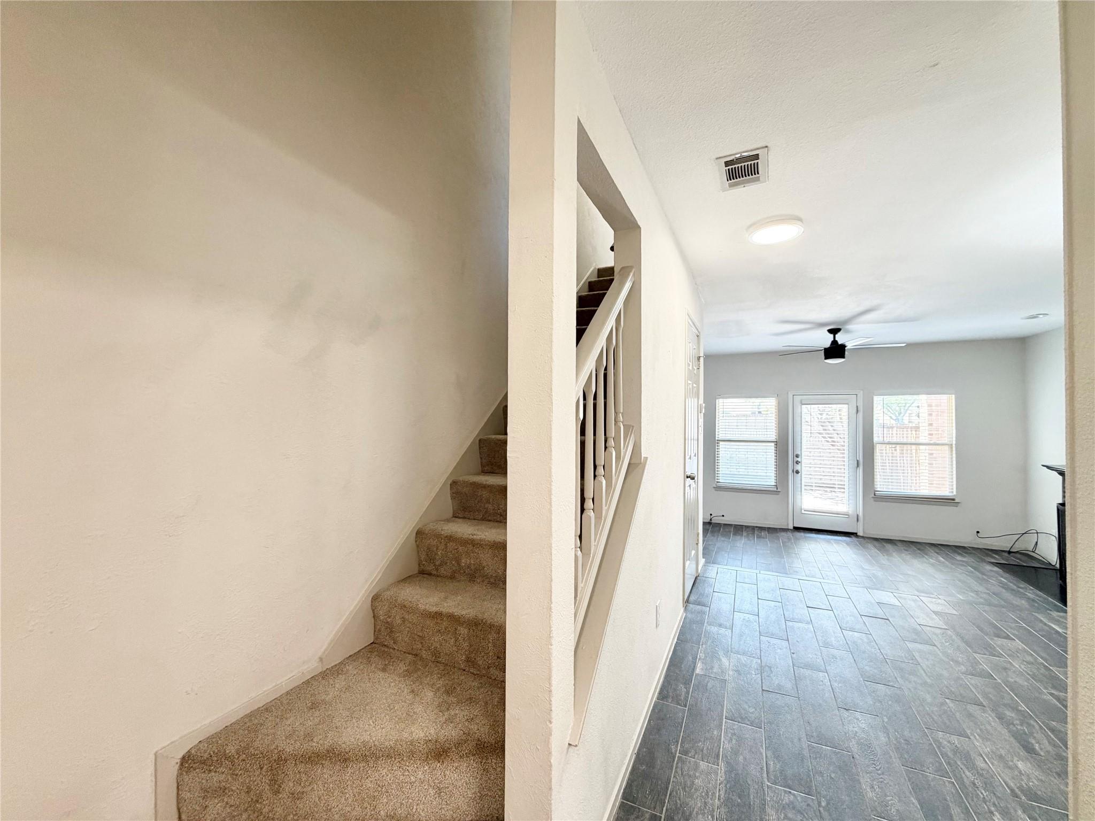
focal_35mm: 14
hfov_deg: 102.1
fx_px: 443
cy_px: 410
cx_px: 548
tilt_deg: +1.4
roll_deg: -0.1
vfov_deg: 85.7
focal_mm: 2.22
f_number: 2.2
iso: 200
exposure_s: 1/60
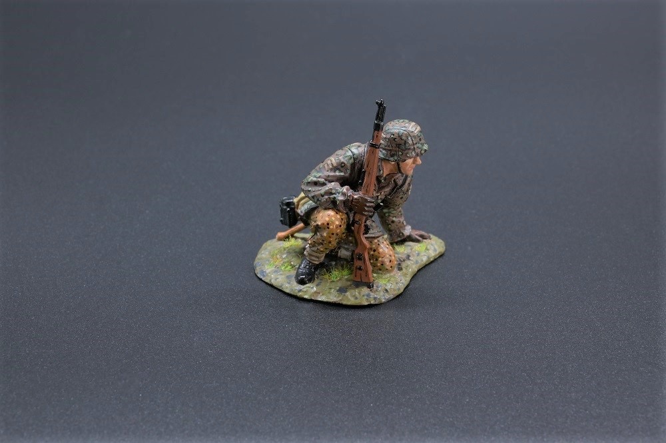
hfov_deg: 28.9
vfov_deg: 19.4
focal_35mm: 70
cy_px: 222
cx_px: 333
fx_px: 1294
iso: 400
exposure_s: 1.6
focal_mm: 70
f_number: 22
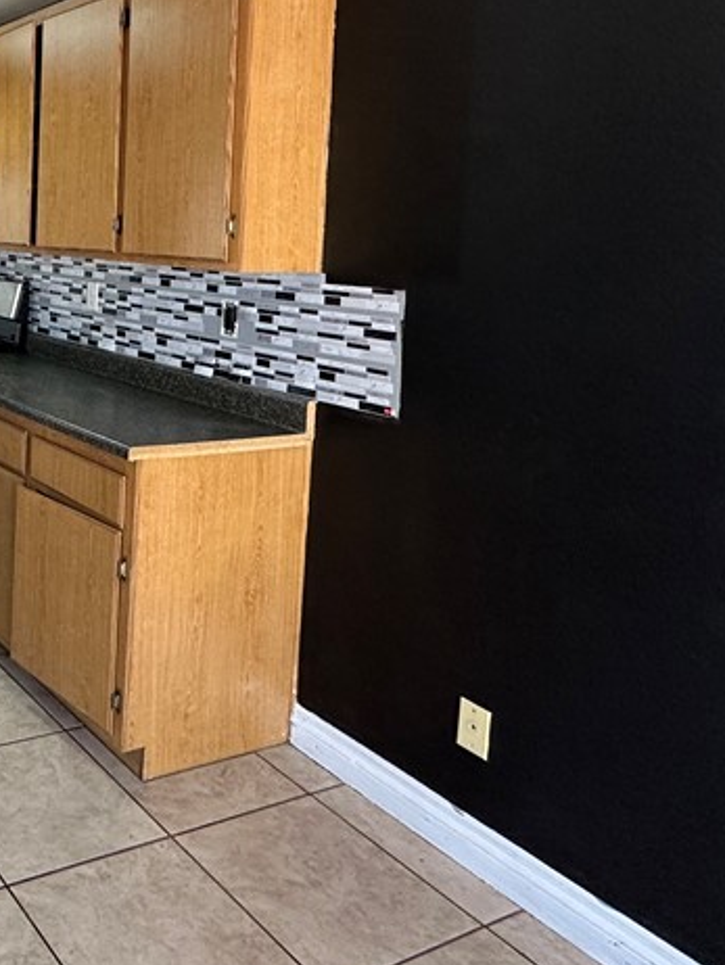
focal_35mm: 31
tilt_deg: -1.8
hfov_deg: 37.2
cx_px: -96
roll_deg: -1.8
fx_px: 865
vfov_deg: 55.9
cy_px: 257
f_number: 2.2
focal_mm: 2.22
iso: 250
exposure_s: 1/120
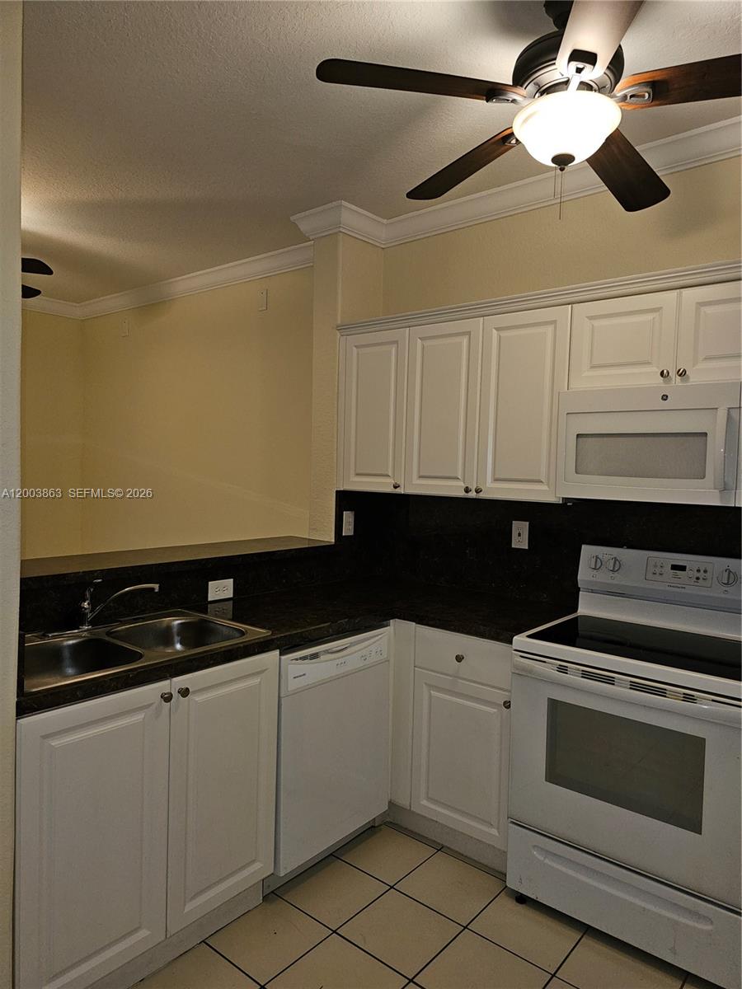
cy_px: 494
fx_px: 657
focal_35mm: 23
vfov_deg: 73.9
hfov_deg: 58.9
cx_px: 371
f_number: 1.7
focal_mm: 6.3
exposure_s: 1/30
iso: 100
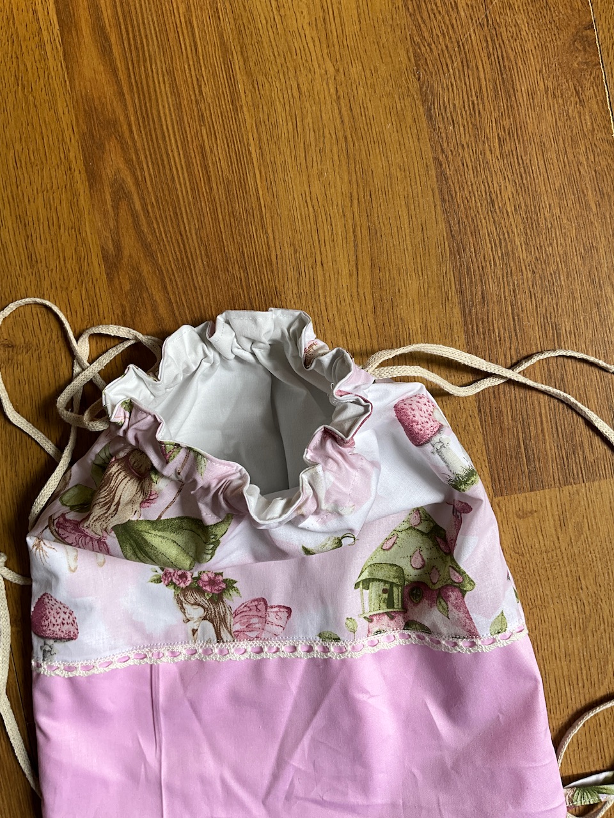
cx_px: 307
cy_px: 409
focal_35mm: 29
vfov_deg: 61.7
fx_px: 686
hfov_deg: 48.2
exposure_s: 1/122
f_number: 1.8
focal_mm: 3
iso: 20
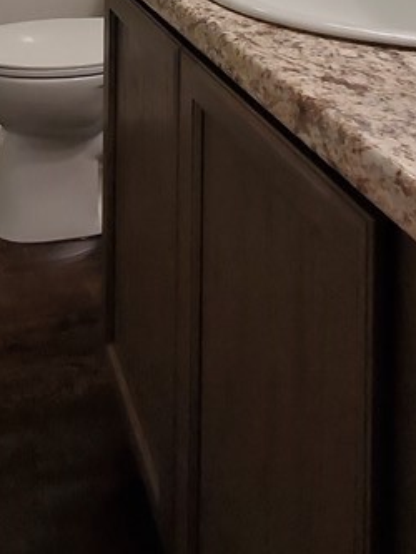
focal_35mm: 40
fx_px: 641
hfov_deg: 35.2
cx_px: 102
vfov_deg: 33.3
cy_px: -178
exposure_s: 1/59
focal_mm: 1.8
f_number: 2.2
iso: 160
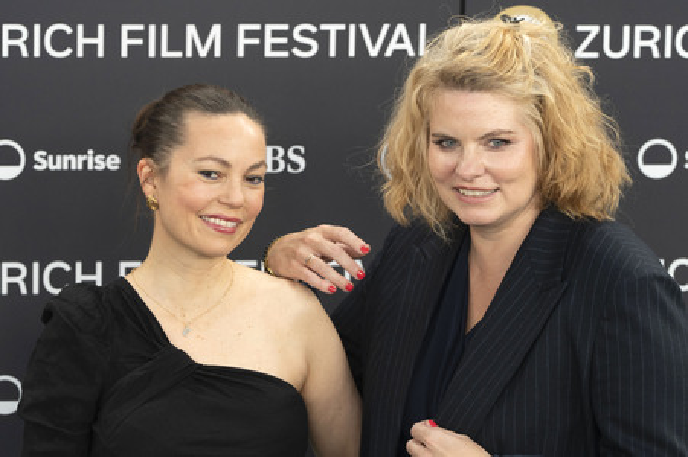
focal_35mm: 169
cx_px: 310
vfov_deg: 8.1
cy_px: 207
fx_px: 3227
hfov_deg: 12.2
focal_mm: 153
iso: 1600
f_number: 6.3
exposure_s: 1/400
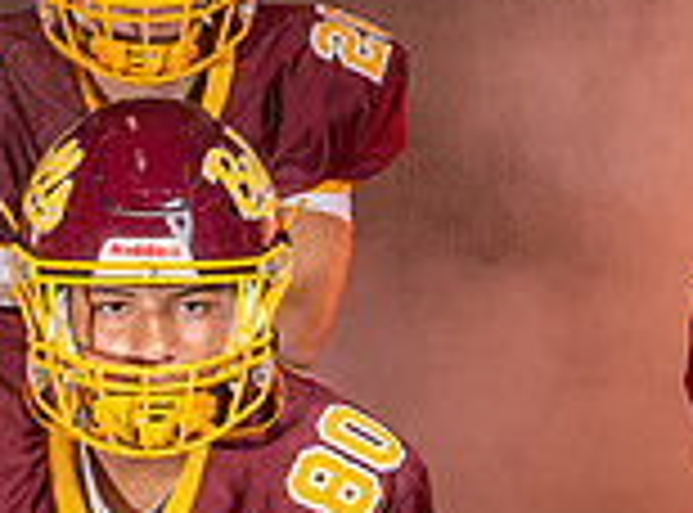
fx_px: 8548
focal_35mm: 429
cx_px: 118
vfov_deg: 3.4
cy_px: 631
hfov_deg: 4.6
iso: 80
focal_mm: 74
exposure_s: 1/160
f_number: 4.5
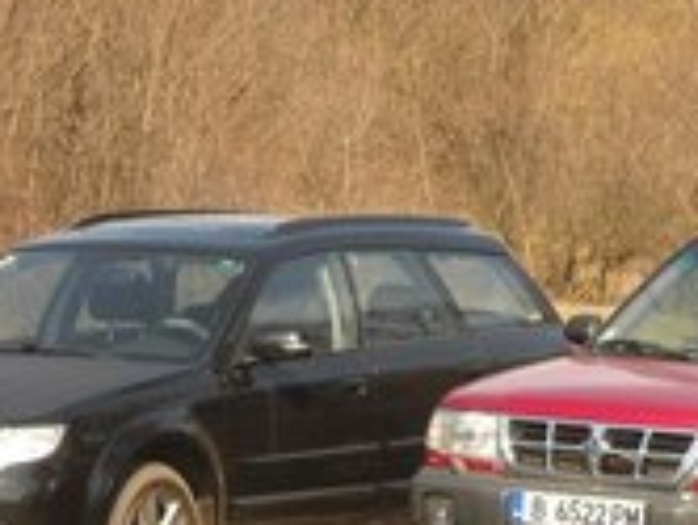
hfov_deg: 6.6
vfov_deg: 5.0
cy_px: 433
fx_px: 6018
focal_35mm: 298
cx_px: 761
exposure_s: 1/148
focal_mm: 20.49
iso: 64
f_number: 6
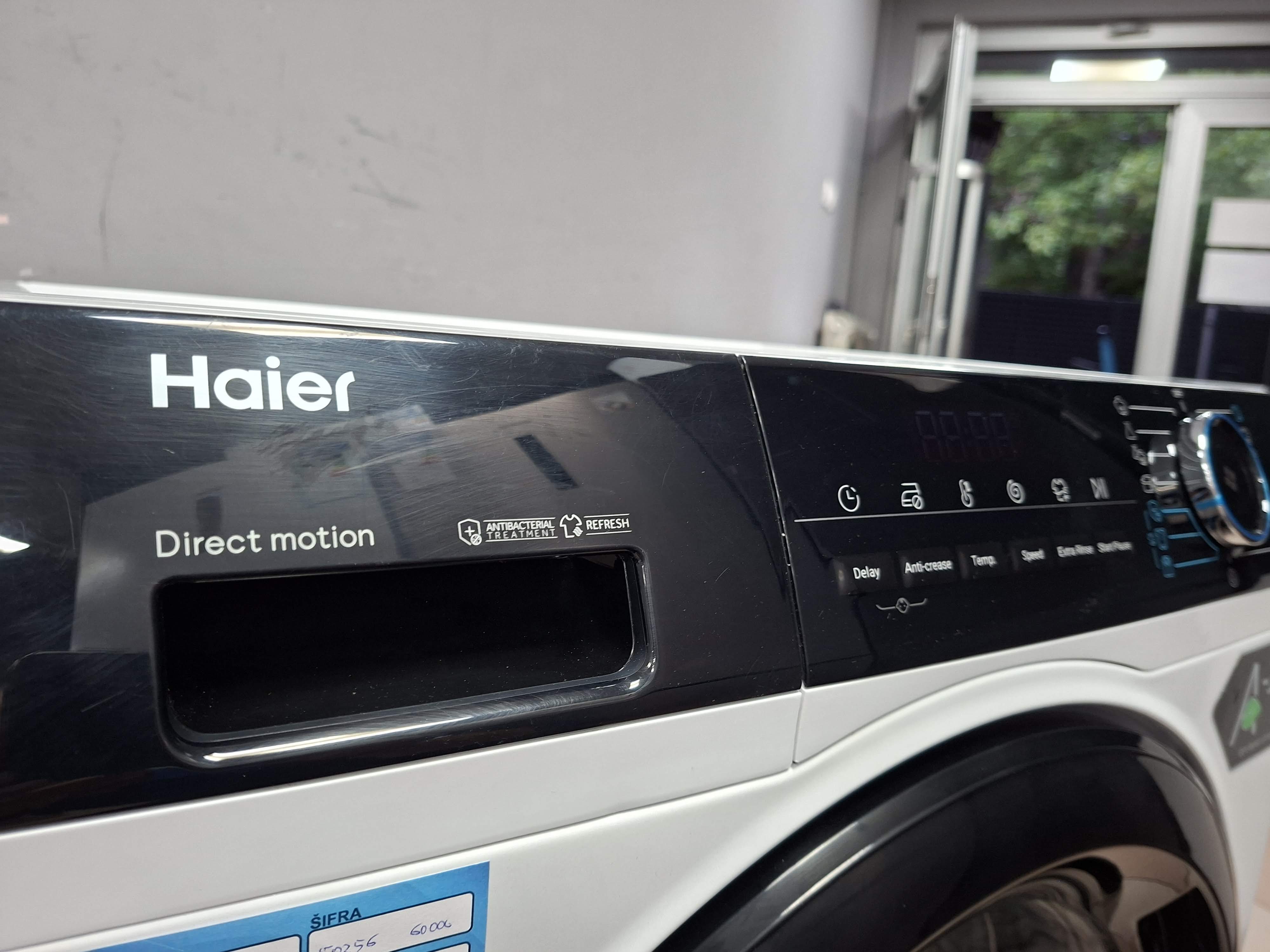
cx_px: 635
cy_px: 476
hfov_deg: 73.9
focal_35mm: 23
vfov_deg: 58.9
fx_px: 844
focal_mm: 5.54
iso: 250
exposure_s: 1/33
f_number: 1.8
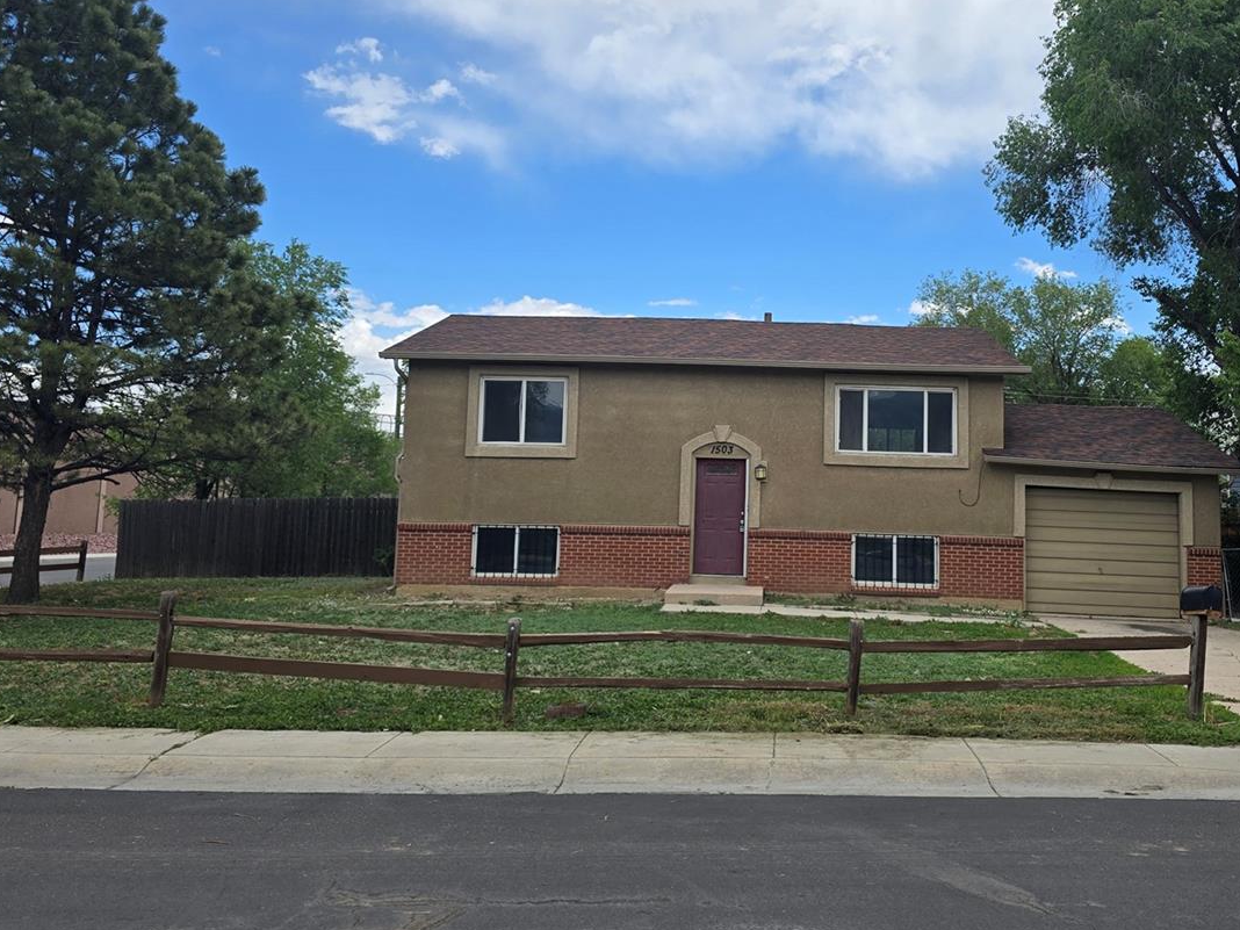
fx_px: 1110
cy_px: 419
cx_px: 783
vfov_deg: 45.4
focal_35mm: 31
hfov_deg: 57.6
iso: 12
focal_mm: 6.3
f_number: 1.7
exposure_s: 1/677
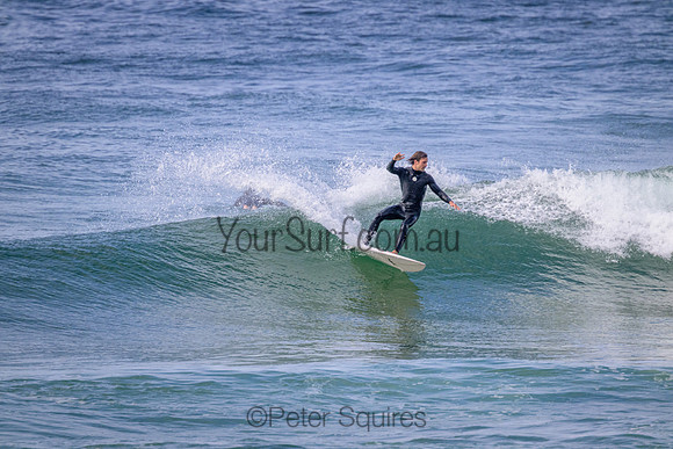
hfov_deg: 2.6
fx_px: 14958
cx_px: 336
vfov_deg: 1.7
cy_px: 224
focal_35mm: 800
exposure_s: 1/2000
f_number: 11
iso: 2000
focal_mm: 800
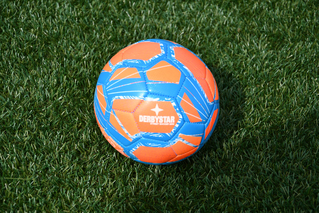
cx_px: 160
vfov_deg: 13.0
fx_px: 930
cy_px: 106
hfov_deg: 19.5
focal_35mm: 105
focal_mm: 70
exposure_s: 1/1000
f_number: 5.6
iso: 200
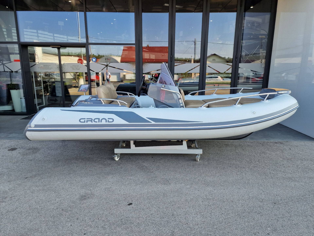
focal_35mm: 23
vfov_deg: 58.9
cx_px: 157
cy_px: 118
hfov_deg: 73.9
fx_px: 209
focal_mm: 6.4
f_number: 1.8
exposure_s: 1/268
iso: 50
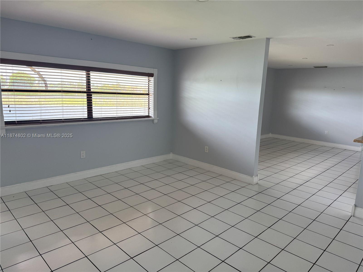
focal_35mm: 24
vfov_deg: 56.8
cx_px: 182
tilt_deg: -11.0
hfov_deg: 71.6
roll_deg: -2.0
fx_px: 252
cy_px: 136
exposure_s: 1/162
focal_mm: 6.76
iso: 80
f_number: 1.78
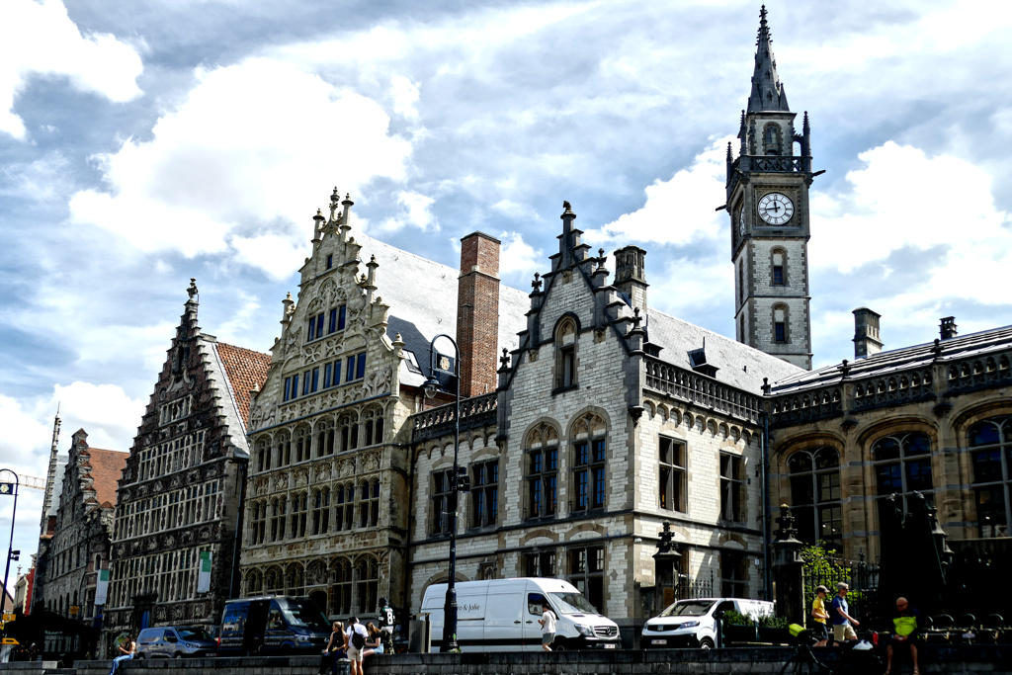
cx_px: 506
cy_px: 338
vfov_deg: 37.9
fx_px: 984
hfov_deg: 54.4
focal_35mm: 35
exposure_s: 1/1600
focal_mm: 12.9
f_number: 3.1
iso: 125
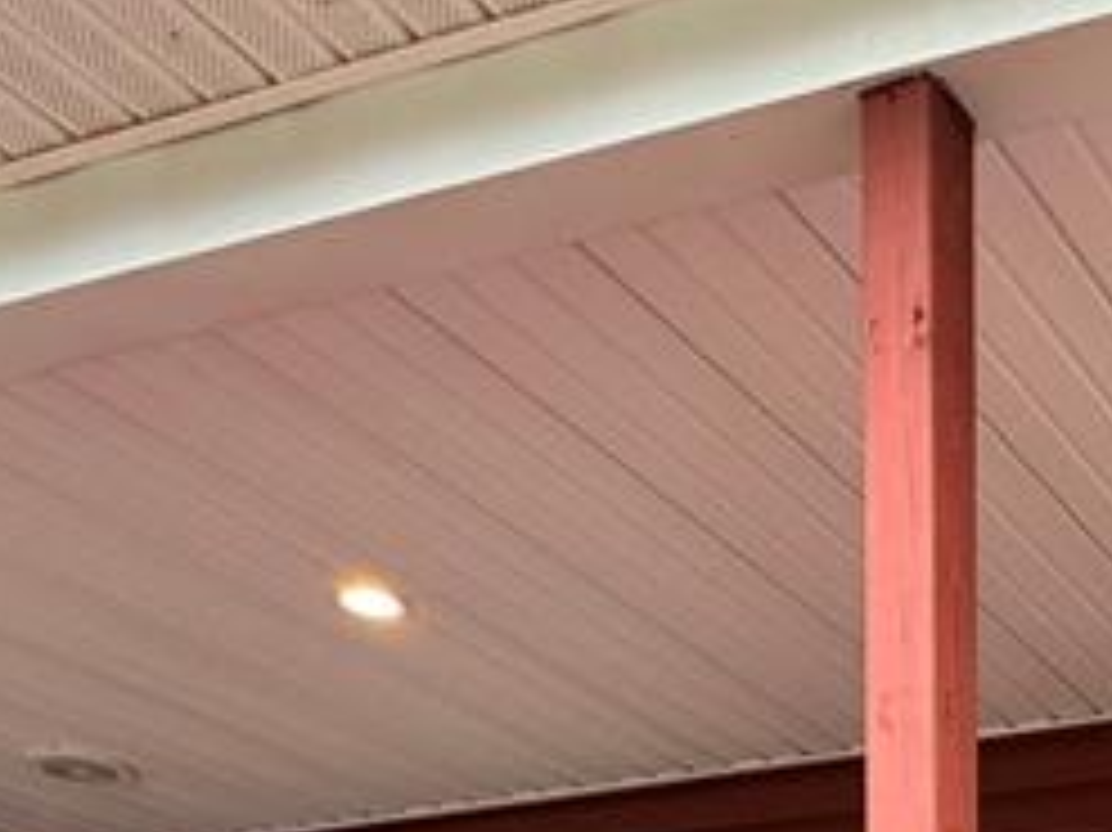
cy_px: 1471
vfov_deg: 19.4
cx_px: 1342
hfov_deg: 28.7
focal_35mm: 58
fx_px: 1862
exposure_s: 1/121
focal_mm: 2.22
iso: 125
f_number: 2.2
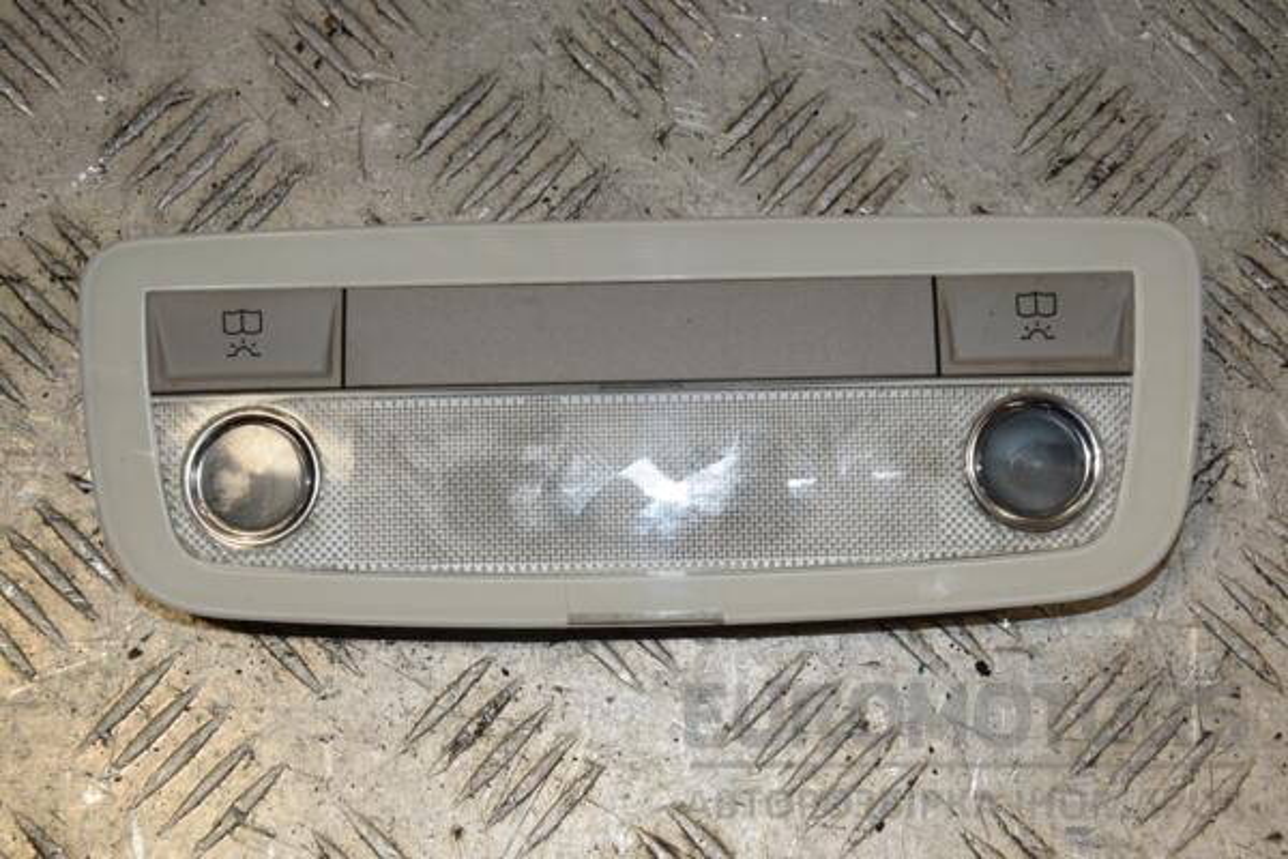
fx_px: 2254
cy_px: 430
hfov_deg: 31.9
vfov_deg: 21.6
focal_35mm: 63
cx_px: 644
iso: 800
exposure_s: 1/200
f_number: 13
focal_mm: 42
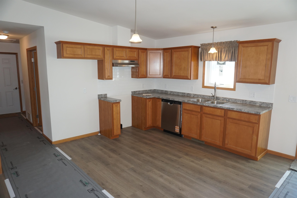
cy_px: 99
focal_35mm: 24
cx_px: 148
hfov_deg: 73.7
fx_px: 198
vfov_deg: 53.1
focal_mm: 16
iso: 500
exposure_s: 1/160
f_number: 4
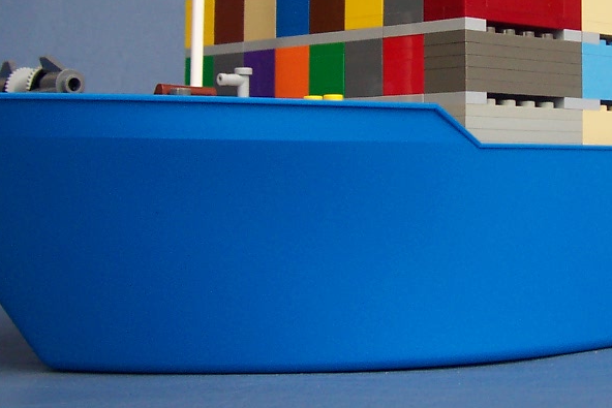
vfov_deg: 17.4
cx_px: 473
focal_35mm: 78
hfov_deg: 25.6
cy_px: 82
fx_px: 1326
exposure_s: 1/180
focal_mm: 5.6
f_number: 2.8
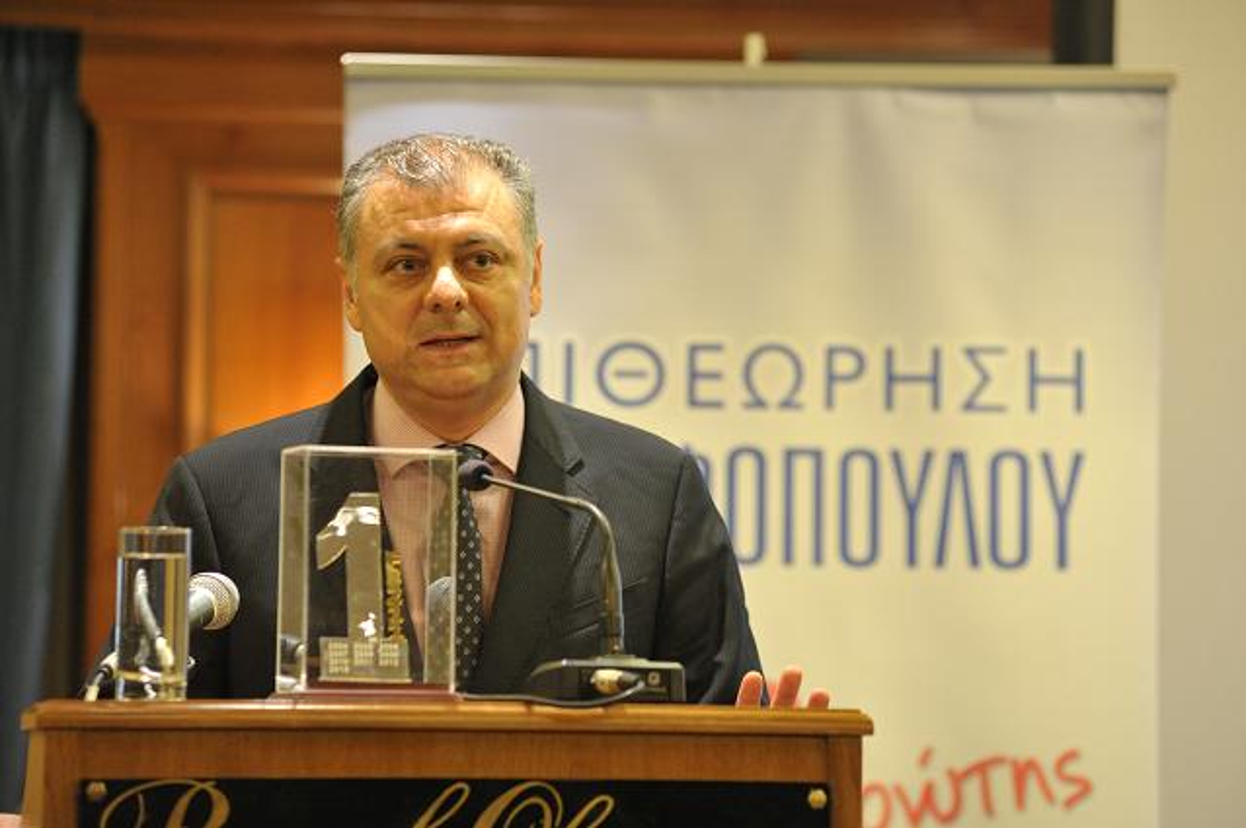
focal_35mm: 155
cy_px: 414
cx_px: 623
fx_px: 5360
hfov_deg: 13.3
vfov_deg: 8.8
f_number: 3.5
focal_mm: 155
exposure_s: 1/200
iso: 6400
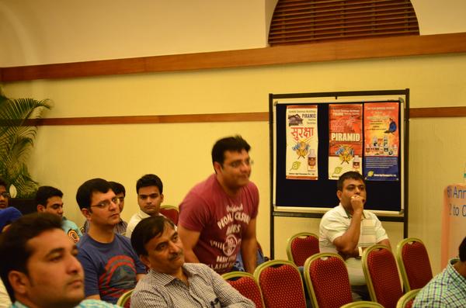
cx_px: 233
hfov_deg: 24.7
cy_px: 154
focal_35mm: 82
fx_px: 1065
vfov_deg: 16.5
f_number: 5.6
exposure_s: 1/40
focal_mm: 55
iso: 2500
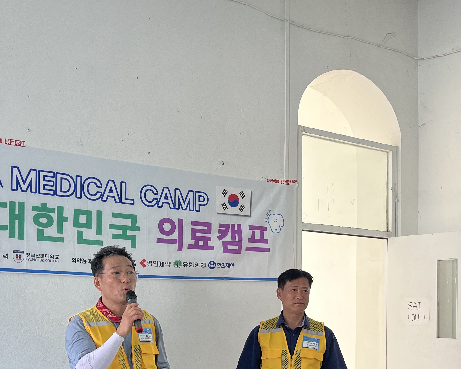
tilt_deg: +1.3
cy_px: 303
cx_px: 344
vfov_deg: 27.9
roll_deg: -0.7
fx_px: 723
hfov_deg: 34.6
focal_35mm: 53
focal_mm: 5.1
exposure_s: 1/100
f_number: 1.6
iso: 64
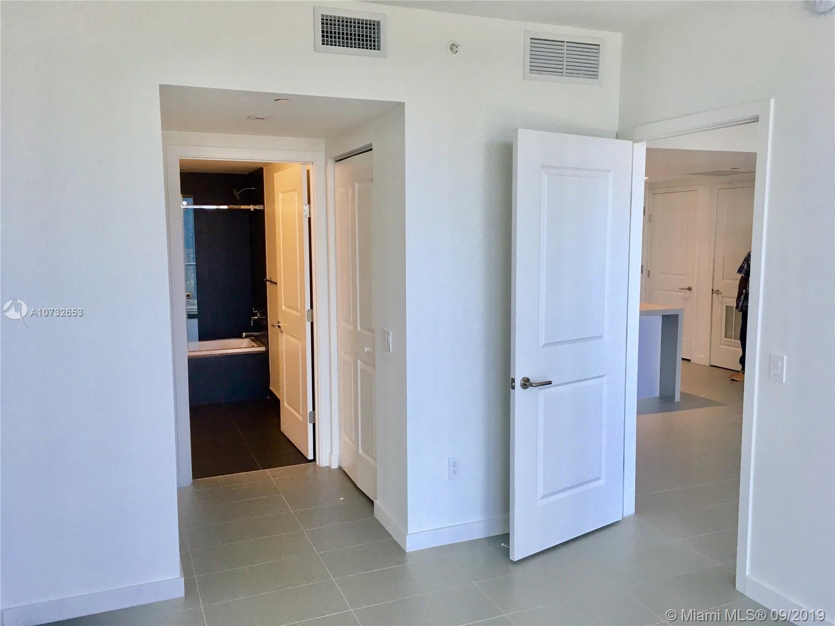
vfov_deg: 48.2
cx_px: 418
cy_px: 313
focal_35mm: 29
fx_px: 700
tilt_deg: -7.2
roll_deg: +0.6
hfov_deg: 61.7
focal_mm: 4.15
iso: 32
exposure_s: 1/30
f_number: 2.2
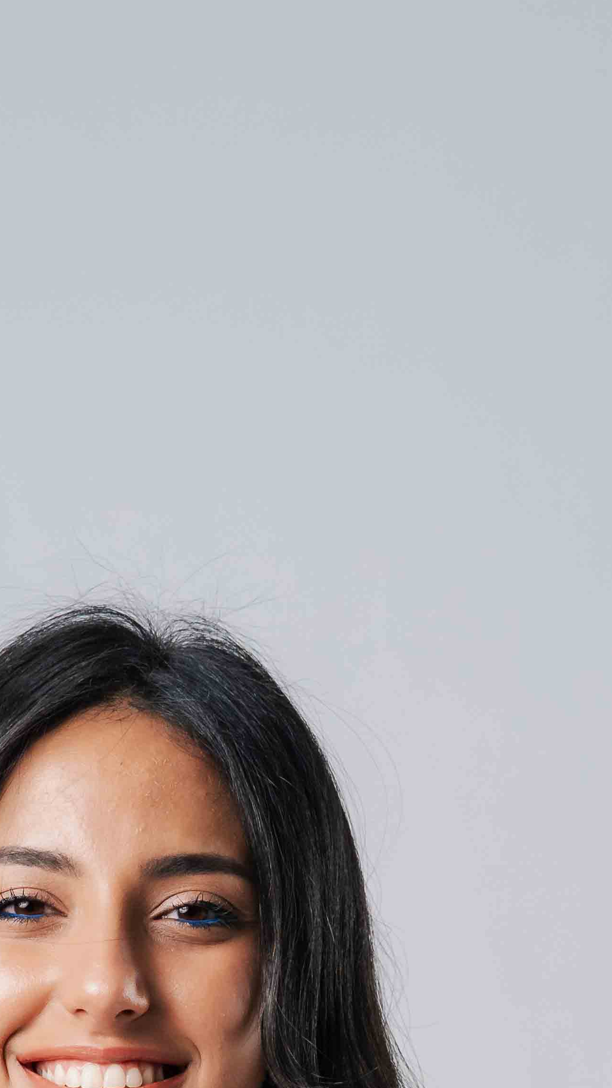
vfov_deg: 7.8
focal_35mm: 273
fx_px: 7875
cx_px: 85
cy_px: 1470
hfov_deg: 4.4
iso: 1000
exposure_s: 1/250
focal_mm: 85
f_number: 6.3
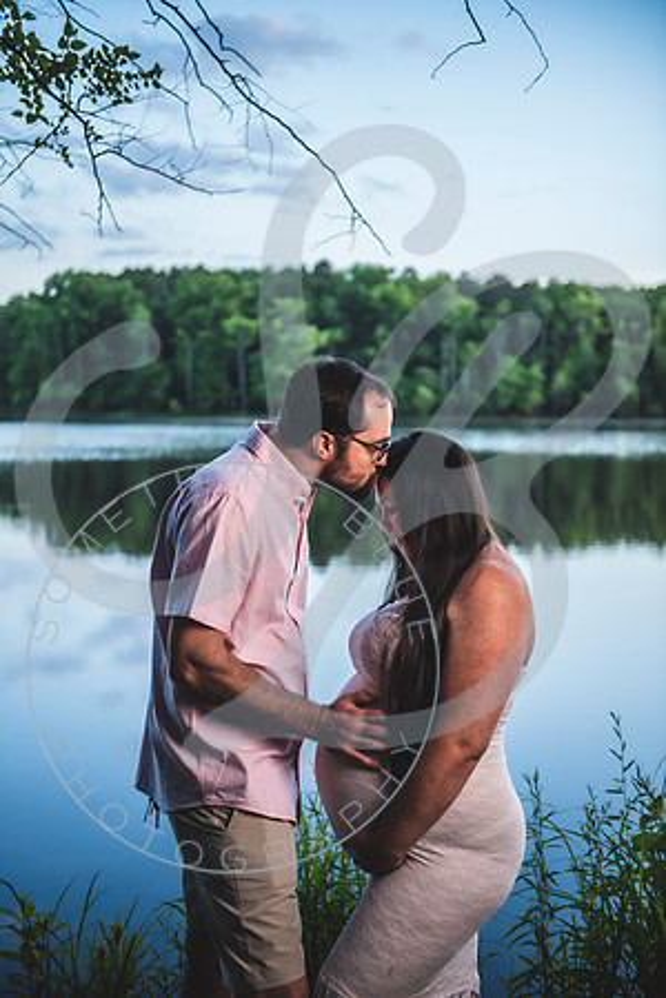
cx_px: 333
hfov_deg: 26.0
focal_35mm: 52
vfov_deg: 38.2
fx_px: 1443
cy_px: 499
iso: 200
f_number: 2.8
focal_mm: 52
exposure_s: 1/400
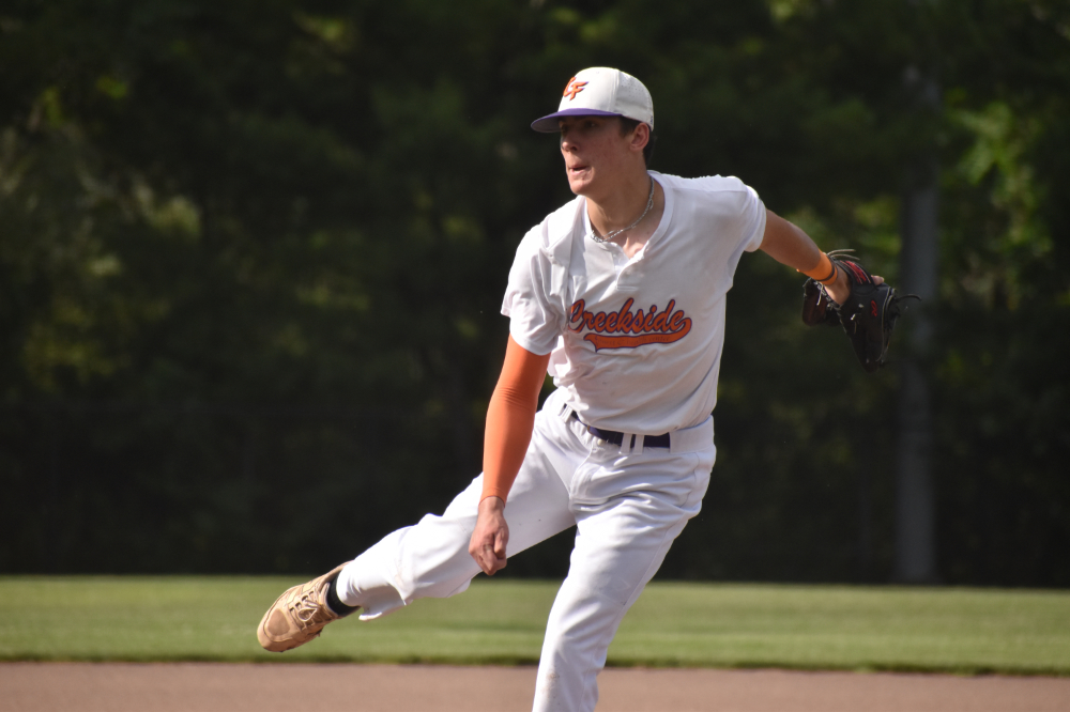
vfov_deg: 3.4
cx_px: 535
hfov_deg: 5.1
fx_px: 12033
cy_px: 356
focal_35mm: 405
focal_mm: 270
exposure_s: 1/4000
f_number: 6
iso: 1000
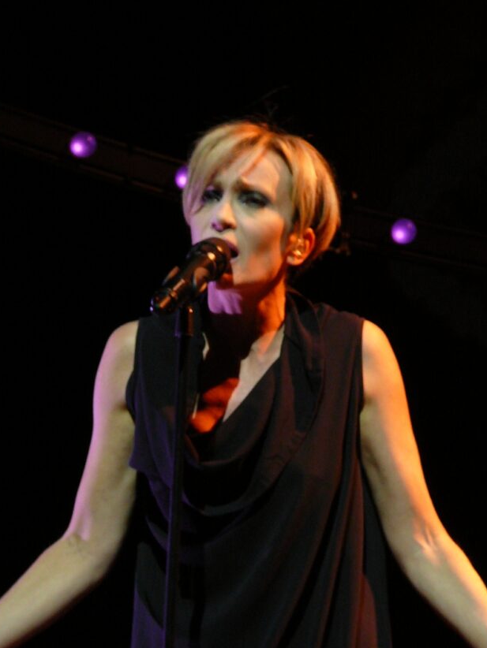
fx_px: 4762
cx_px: 229
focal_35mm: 254
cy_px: 389
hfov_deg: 5.9
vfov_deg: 7.8
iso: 200
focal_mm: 30.3
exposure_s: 1/8
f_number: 4.1
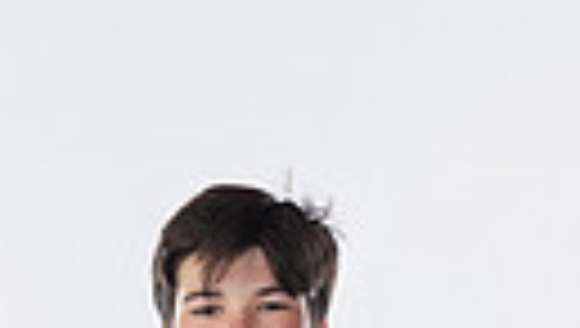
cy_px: 962
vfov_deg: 5.2
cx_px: 139
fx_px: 3435
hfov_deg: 9.6
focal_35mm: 223
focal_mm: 61
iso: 640
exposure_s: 1/250
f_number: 8
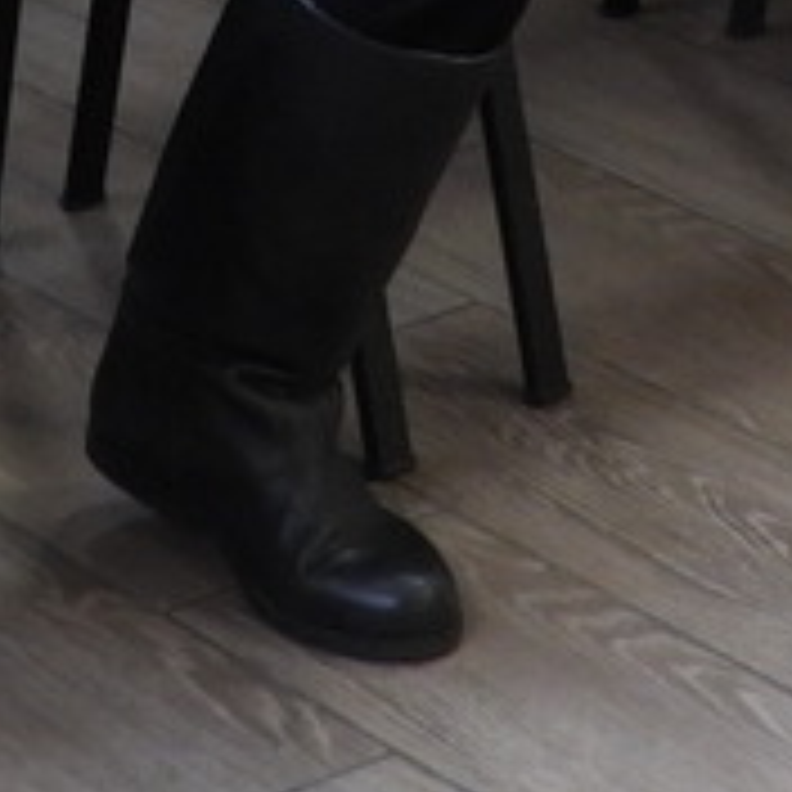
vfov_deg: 7.8
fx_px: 5462
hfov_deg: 8.3
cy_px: -990
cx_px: 171
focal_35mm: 211
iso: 250
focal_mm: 6.3
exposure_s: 1/30
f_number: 3.2
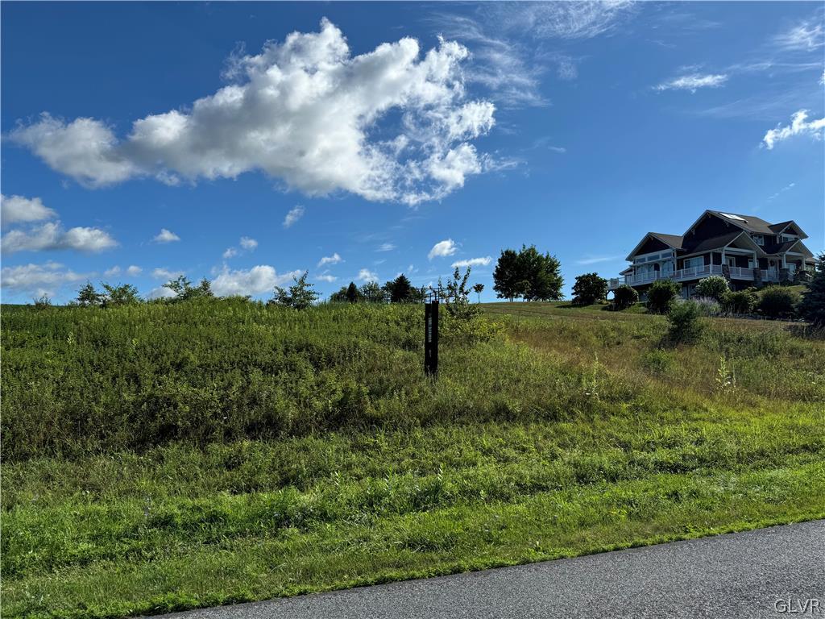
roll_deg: -0.6
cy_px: 310
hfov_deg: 71.6
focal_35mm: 24
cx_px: 412
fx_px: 572
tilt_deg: +4.8
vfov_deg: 56.8
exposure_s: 1/7092
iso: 80
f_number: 1.78
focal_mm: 6.76
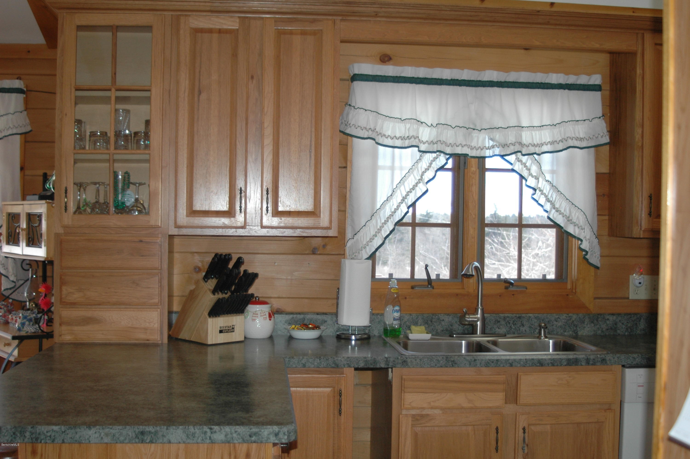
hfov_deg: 46.4
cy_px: 230
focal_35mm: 42
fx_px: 804
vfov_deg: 31.8
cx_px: 345
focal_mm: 28
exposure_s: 1/320
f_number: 3.5
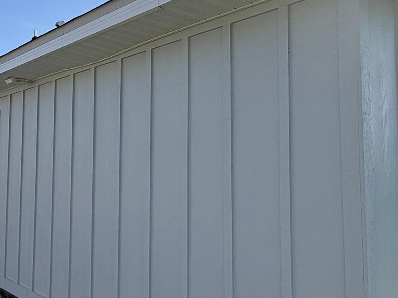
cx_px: 125
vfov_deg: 34.3
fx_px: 483
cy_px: 127
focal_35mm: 42
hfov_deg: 44.0
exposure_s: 1/1368
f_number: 2.2
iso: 50
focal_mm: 2.22
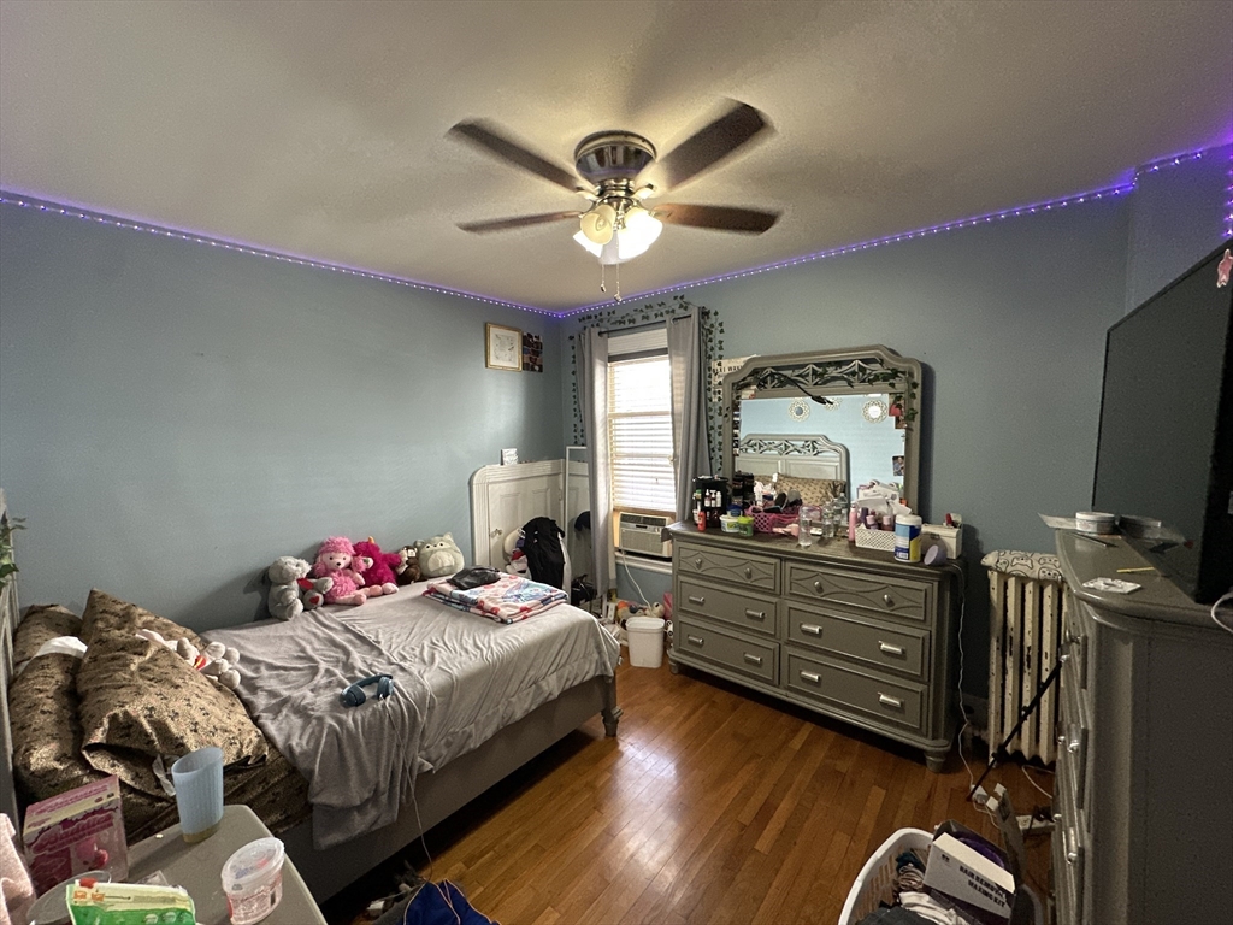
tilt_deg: -3.1
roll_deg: +1.0
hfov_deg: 102.1
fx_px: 499
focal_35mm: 14
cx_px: 616
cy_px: 462
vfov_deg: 85.7
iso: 320
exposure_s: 1/60
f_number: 2.2
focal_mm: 2.22
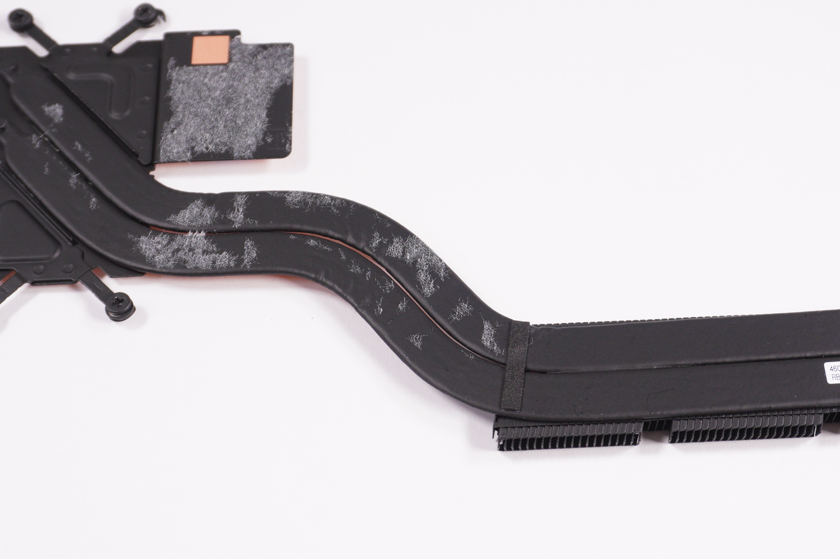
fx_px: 1534
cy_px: 239
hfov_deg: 30.6
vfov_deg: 20.6
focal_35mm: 66
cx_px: 490
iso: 400
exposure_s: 1/250
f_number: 5.6
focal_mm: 27
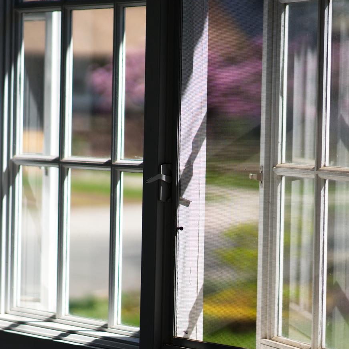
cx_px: 276
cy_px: 98
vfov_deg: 10.3
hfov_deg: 10.3
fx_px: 1939
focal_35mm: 170
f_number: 1.8
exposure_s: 1/6400
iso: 320
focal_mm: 85
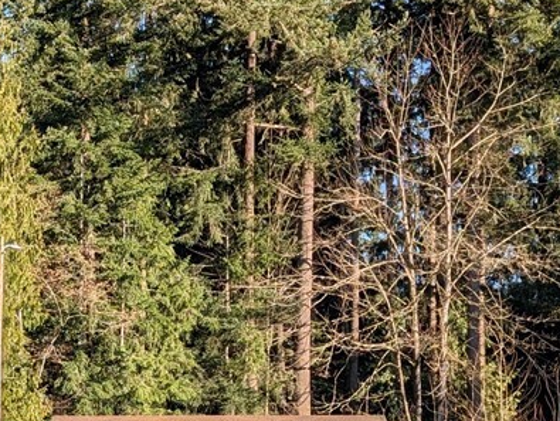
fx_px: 1571
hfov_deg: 19.4
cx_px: -44
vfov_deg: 14.9
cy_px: 468
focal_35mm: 97
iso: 19
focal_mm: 6.9
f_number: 1.68
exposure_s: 1/652
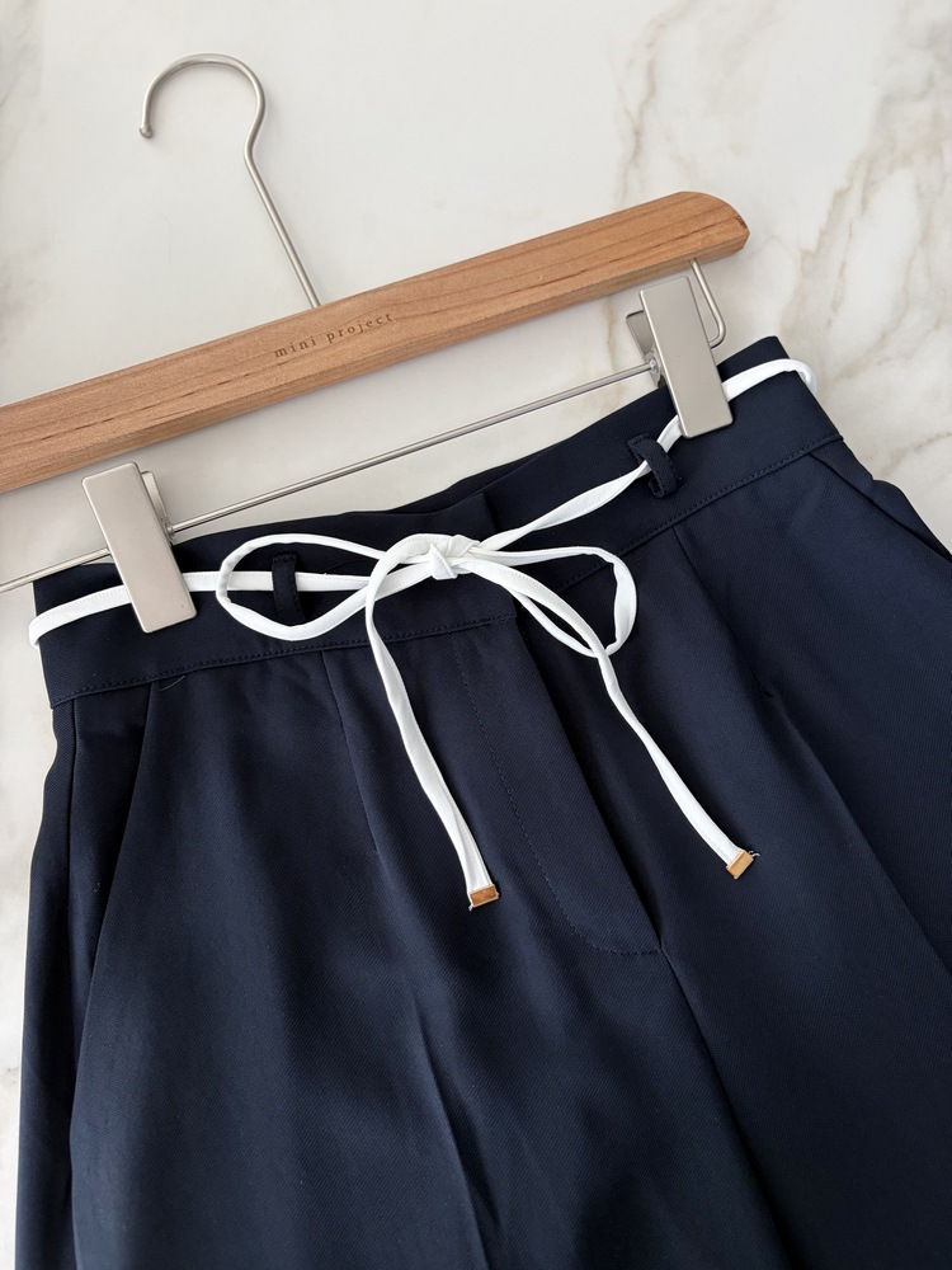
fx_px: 953
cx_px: 476
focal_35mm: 26
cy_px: 635
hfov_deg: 53.1
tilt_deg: -79.6
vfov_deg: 67.3
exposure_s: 1/60
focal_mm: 5.96
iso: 160
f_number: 1.6
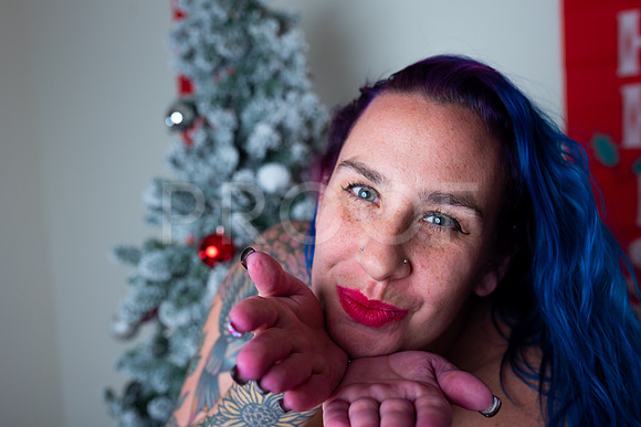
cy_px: 214
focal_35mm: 35
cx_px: 320
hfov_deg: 54.4
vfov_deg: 37.9
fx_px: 623
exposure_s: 1/800
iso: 100
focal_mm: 35
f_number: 4.5
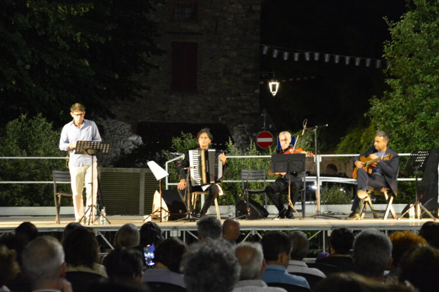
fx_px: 1255
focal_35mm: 103
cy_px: 146
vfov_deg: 13.3
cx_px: 219
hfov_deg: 19.8
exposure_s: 1/13
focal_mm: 68
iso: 3200
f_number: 5
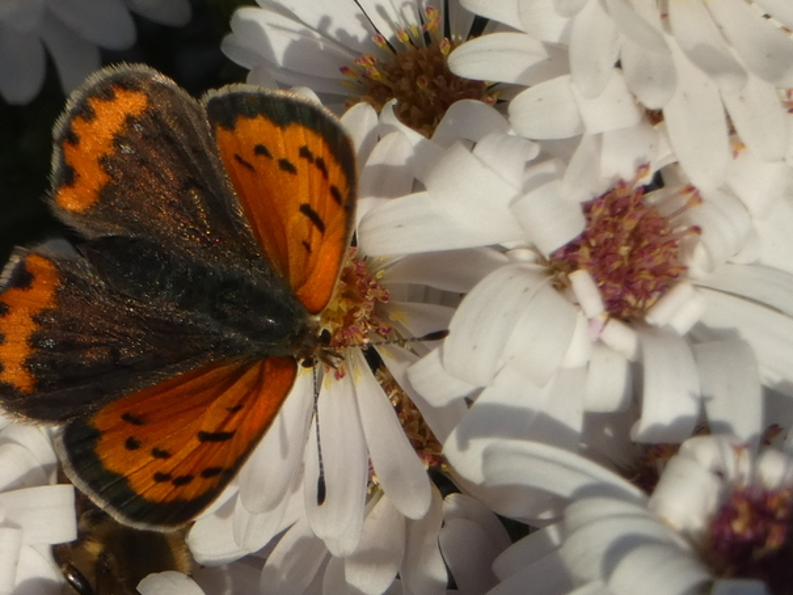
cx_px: 276
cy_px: 330
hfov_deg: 3.2
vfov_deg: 2.4
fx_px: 14206
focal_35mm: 620
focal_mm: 78.8
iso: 80
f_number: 5.6
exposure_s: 1/250
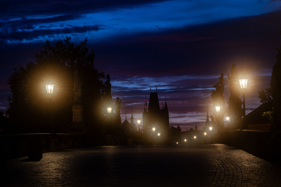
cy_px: 93
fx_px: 718
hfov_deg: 22.1
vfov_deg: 14.9
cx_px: 142
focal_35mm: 92
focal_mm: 91
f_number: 13
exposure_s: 3
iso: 250
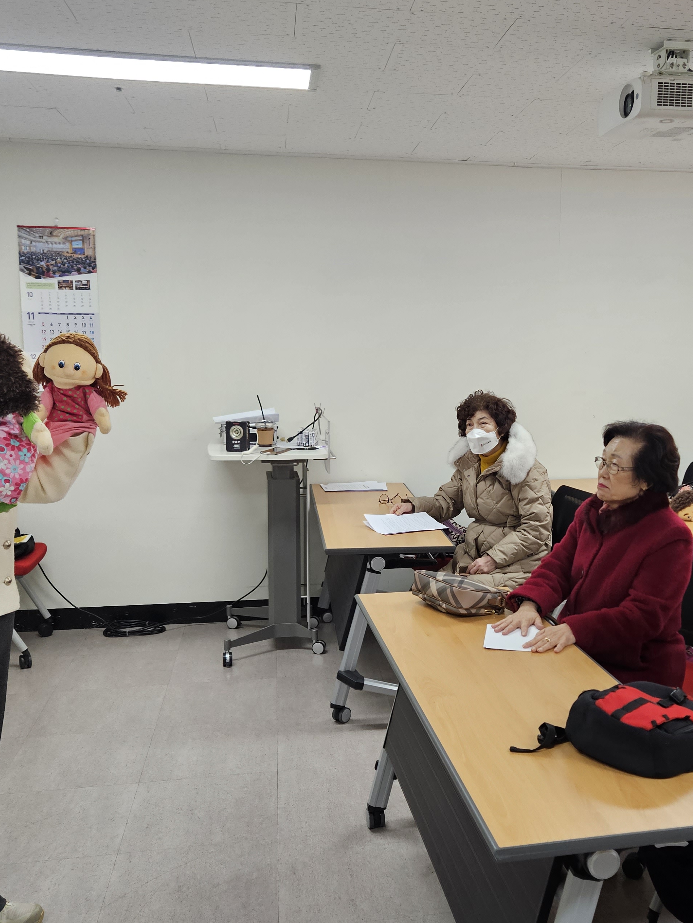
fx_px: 961
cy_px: 480
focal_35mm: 36
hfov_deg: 39.1
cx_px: 476
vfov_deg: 51.3
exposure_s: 1/120
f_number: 1.8
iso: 125
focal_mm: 5.4
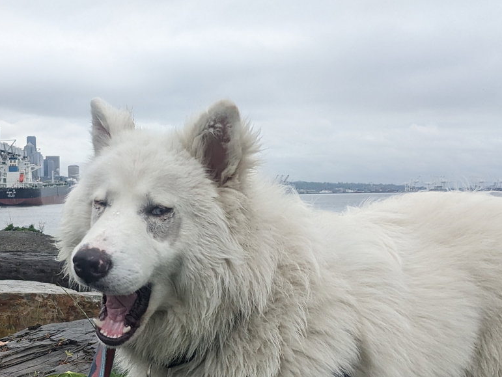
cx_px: 117
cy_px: 249
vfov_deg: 26.0
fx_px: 812
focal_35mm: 56
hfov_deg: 33.6
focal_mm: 4.38
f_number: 1.73
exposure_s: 1/1675
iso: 79
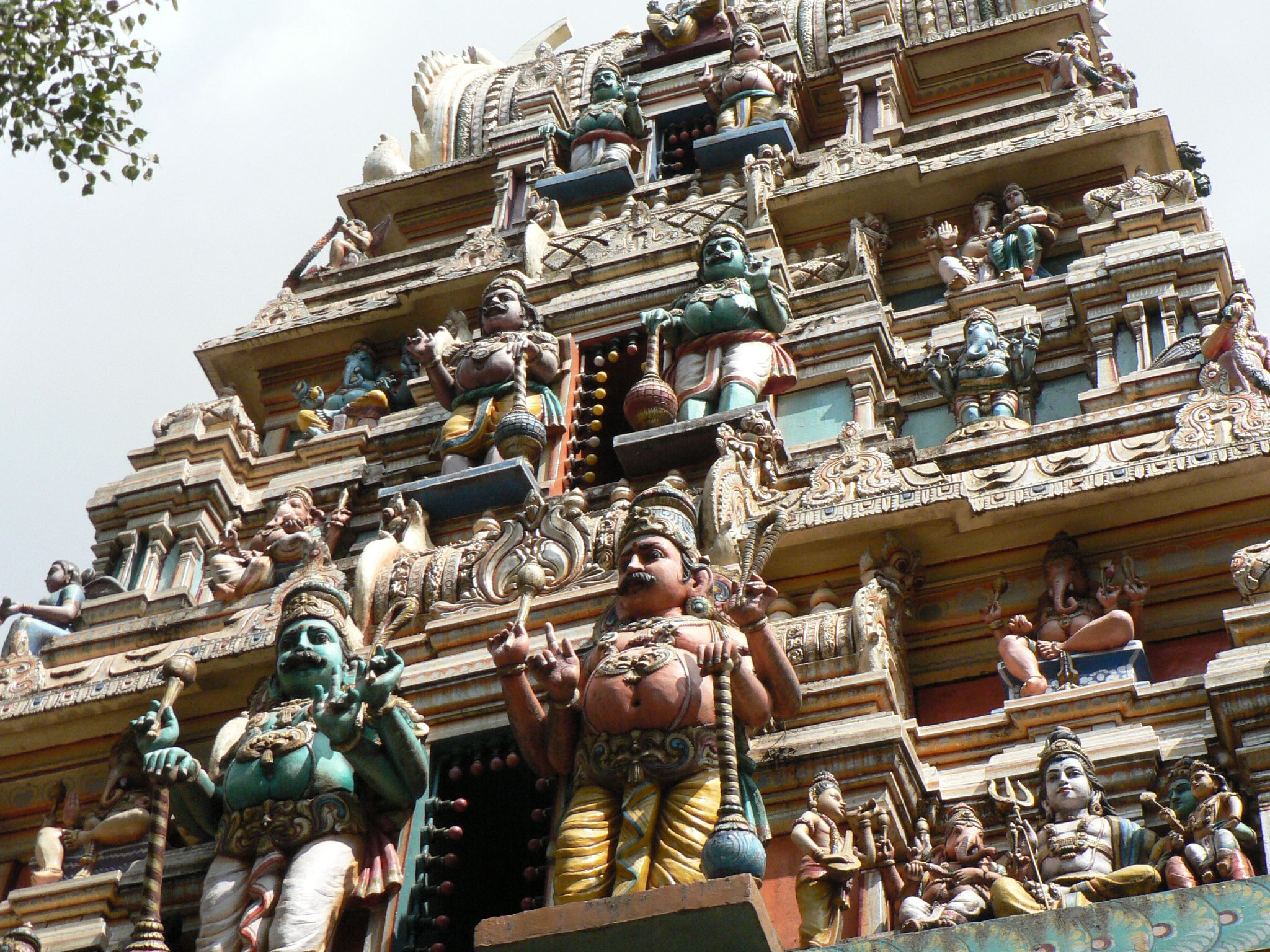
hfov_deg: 26.7
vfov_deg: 20.2
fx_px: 2678
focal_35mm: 73
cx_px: 635
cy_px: 476
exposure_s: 1/1000
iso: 200
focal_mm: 12.2
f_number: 3.2
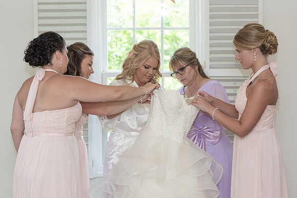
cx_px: 145
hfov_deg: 19.3
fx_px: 875
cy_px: 91
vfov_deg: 12.9
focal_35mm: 106
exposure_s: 1/200
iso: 800
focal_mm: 90
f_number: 5.6
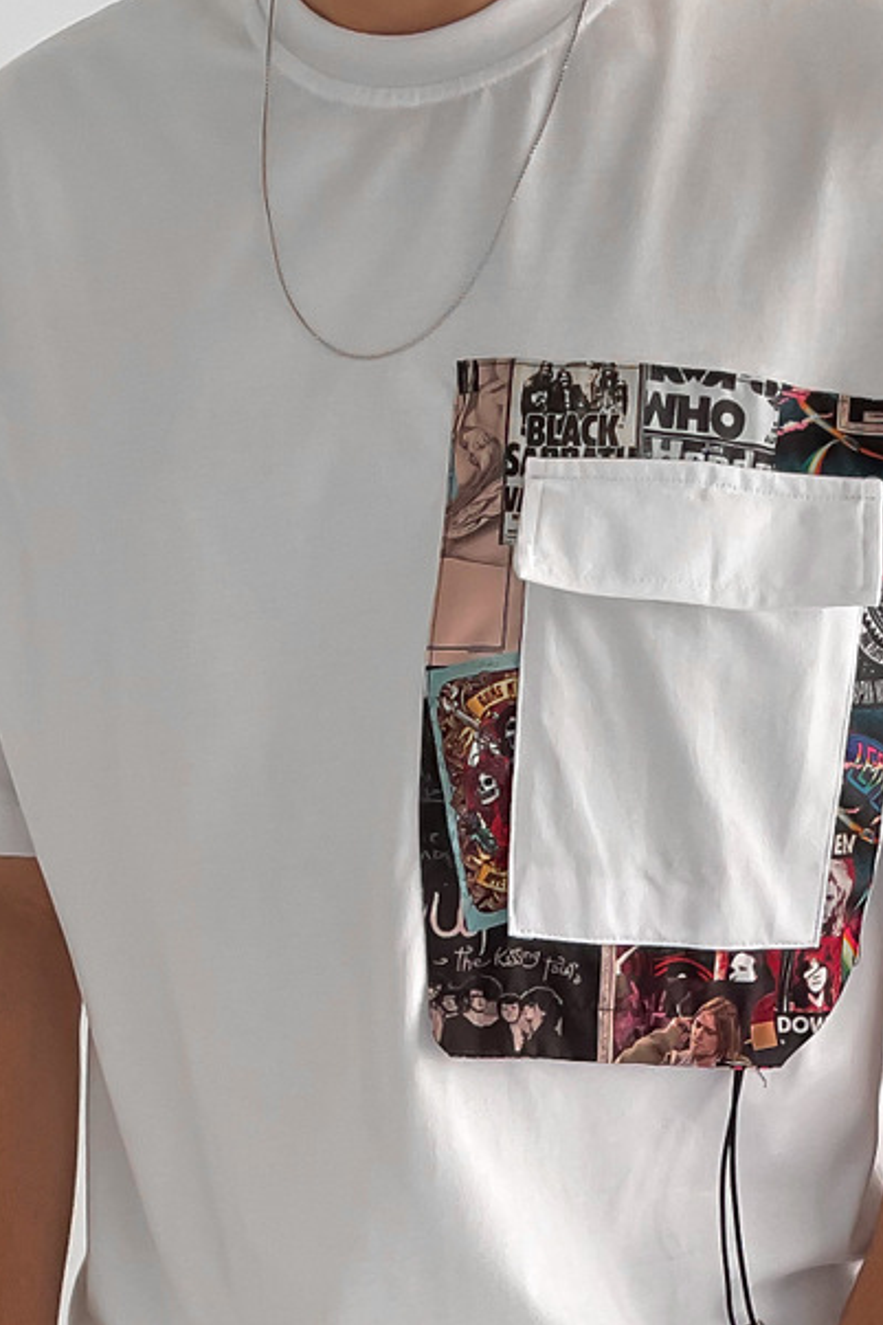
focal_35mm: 80
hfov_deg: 17.0
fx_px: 2943
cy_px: 1485
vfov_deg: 23.7
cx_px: 529
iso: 32
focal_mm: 3
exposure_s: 1/120
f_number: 1.8
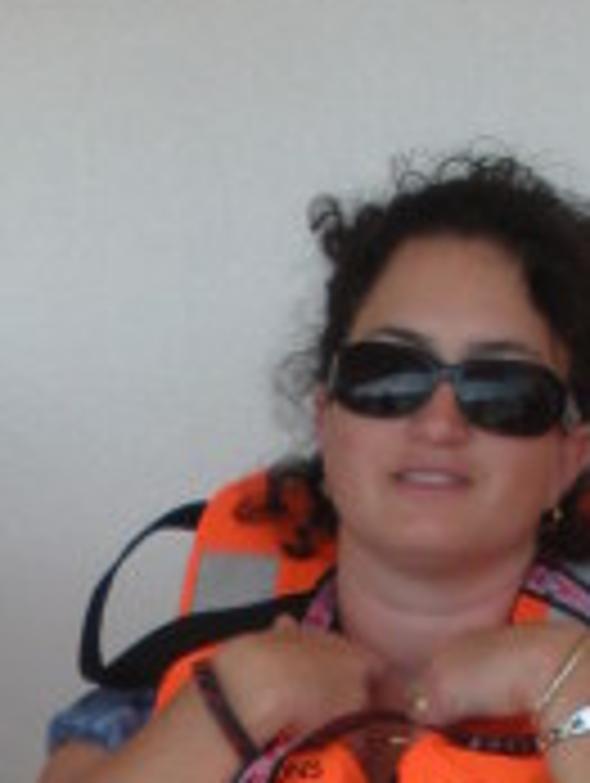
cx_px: 72
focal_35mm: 176
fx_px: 3990
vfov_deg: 10.5
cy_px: 1420
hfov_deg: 8.4
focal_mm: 6.3
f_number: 3.5
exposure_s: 1/280
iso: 64
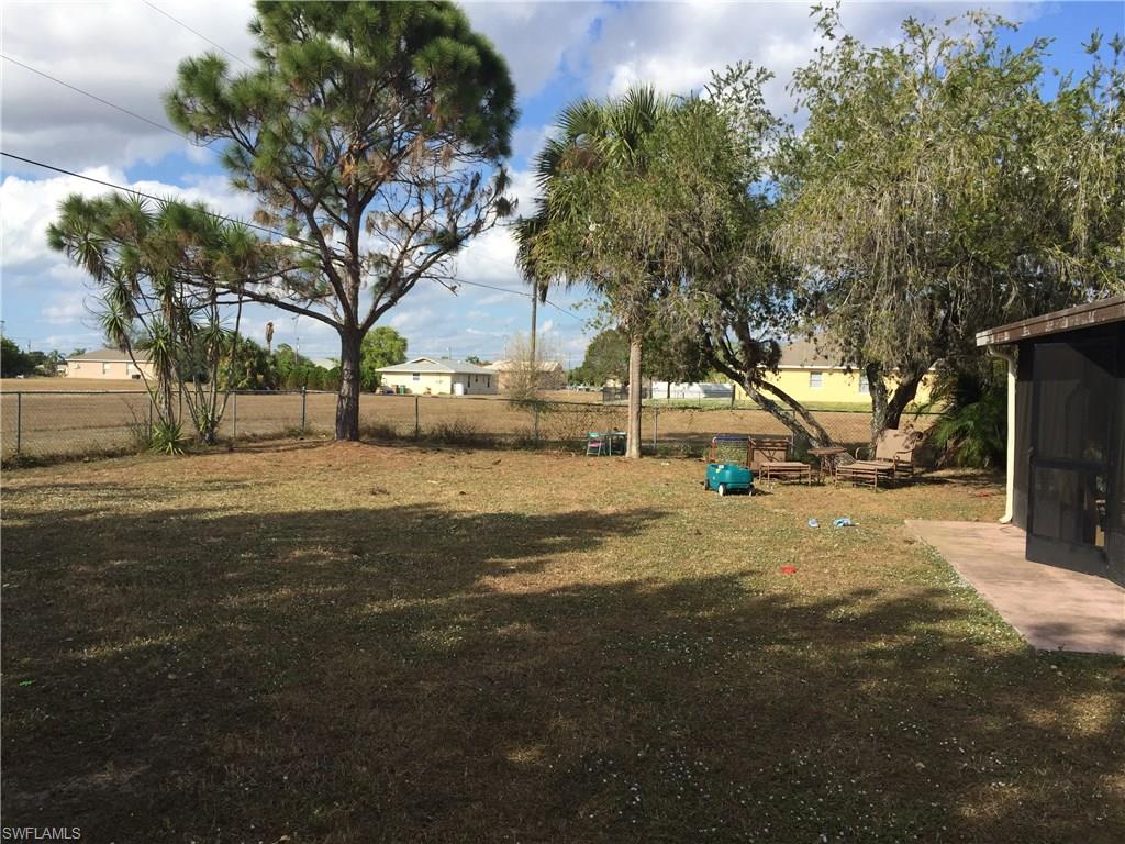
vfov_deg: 48.2
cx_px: 562
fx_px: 942
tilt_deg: -2.7
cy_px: 422
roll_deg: -2.6
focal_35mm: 29
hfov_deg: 61.7
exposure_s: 1/1721
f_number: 2.2
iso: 32
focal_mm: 4.15
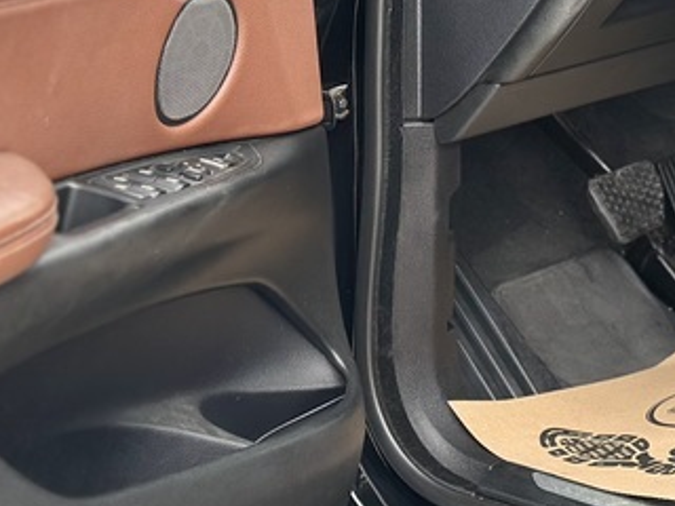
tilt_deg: -10.7
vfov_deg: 12.1
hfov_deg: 15.9
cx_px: 759
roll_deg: +0.6
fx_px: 2340
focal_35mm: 120
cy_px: -61
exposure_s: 1/235
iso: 80
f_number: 1.78
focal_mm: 6.86
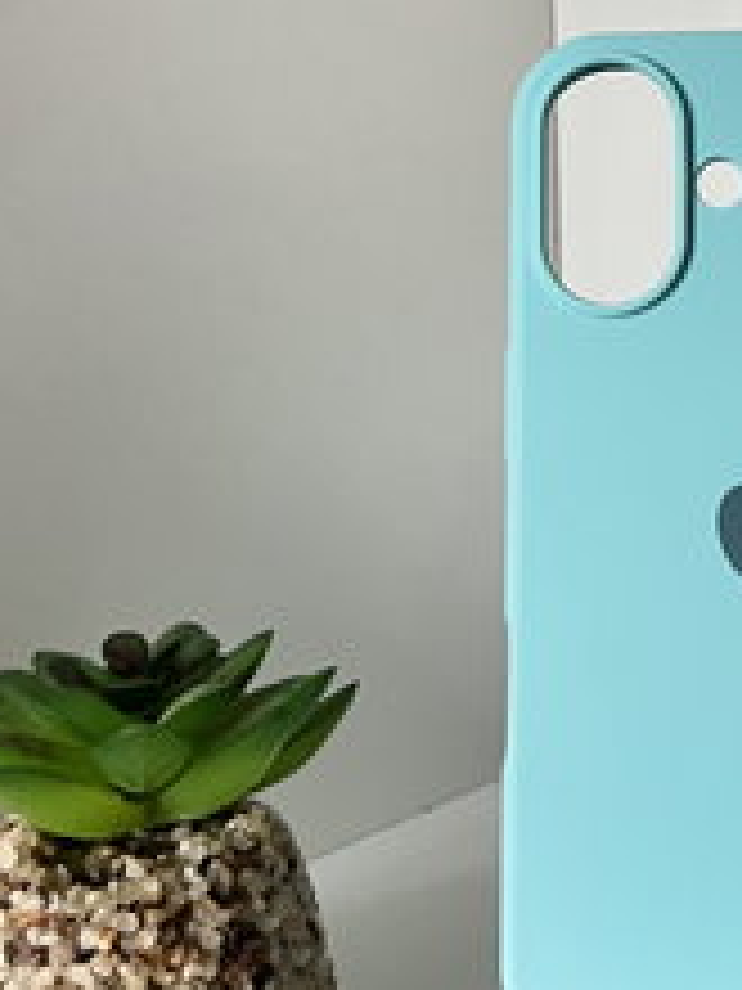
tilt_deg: -5.1
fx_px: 1801
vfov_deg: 30.5
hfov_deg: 22.3
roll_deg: +2.1
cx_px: 755
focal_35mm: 63
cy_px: 326
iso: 500
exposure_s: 1/57
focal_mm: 5.7
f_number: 1.5
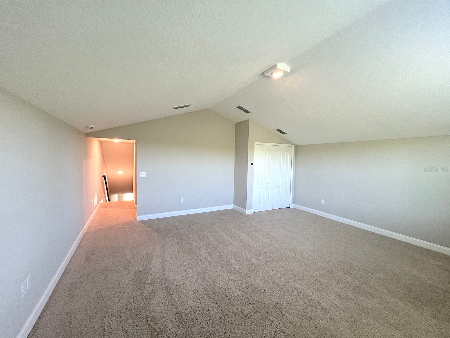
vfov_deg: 89.9
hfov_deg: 106.2
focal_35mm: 13
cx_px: 225
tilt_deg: -4.0
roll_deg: -1.2
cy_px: 169
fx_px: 169
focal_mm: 1.57
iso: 200
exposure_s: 1/60
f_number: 1.8
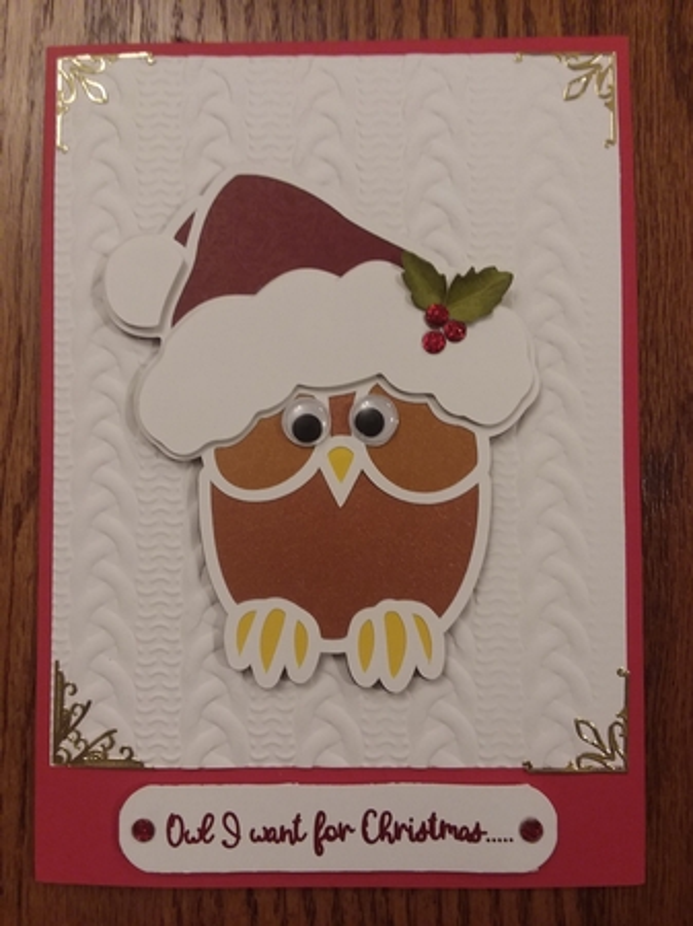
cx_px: 346
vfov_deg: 65.4
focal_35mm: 27
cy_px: 463
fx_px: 721
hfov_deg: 51.3
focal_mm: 2.91
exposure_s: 1/30
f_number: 1.9
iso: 100
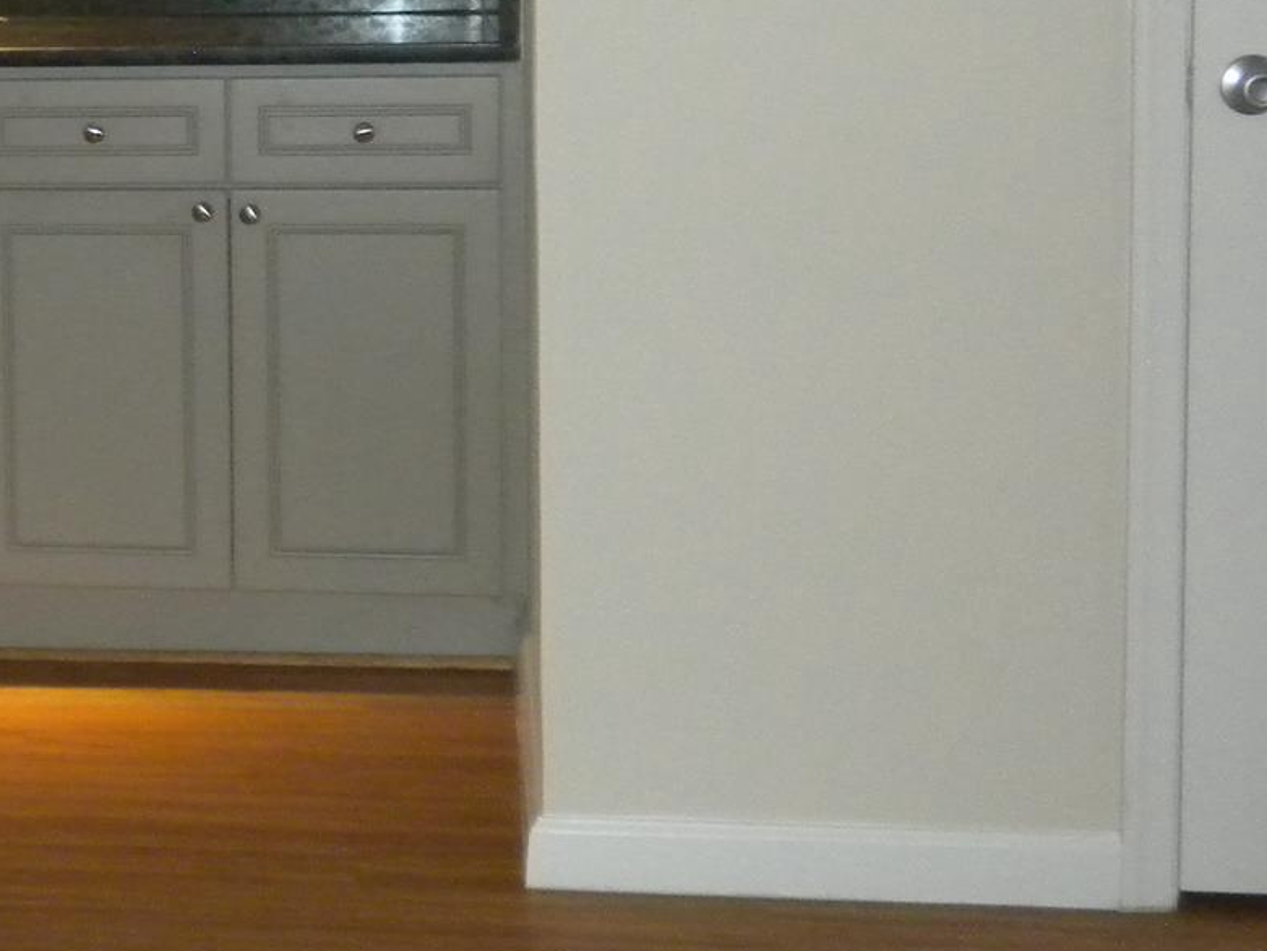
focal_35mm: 97
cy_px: 67
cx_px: -393
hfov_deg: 18.7
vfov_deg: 15.1
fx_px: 3551
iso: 400
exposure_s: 1/30
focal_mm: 6.6
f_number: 3.5
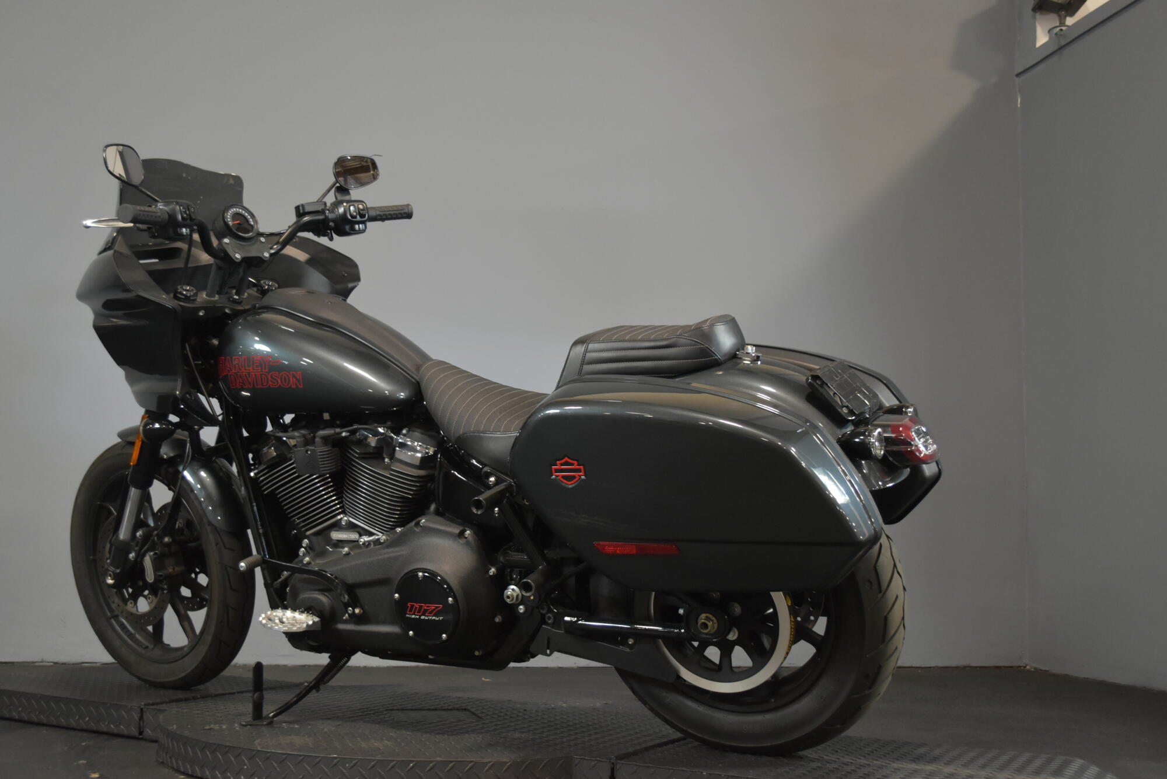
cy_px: 390
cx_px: 584
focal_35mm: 39
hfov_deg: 49.5
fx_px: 1265
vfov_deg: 34.2
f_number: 4.2
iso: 1100
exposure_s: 1/30
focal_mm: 26
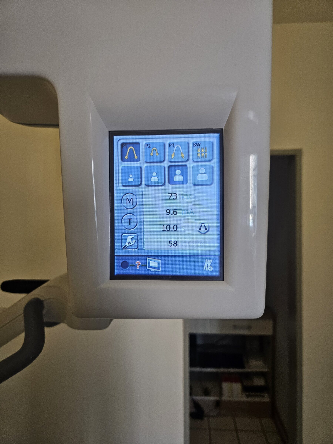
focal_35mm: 23
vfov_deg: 73.9
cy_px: 222
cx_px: 166
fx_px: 295
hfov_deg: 58.9
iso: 250
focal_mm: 5.4
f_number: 1.8
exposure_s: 1/101
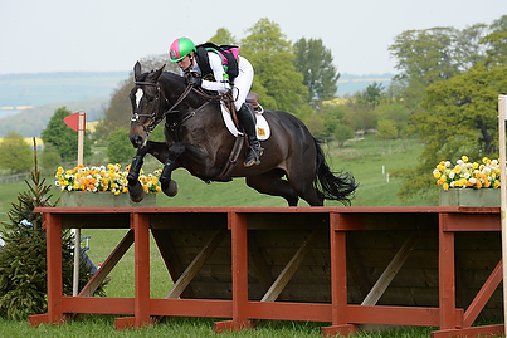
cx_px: 250
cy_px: 175
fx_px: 2395
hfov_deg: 12.1
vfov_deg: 8.1
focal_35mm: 170
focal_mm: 140
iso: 400
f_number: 5.6
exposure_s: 1/1000
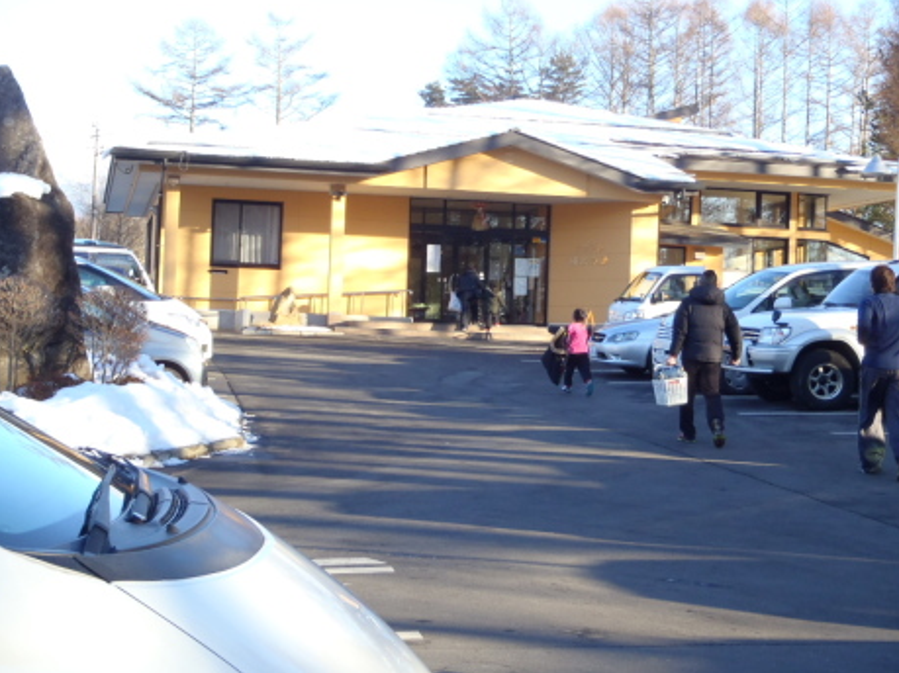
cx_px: 466
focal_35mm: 61
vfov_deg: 24.0
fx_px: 1584
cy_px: 308
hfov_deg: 31.7
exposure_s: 1/60
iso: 100
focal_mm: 10
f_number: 5.1
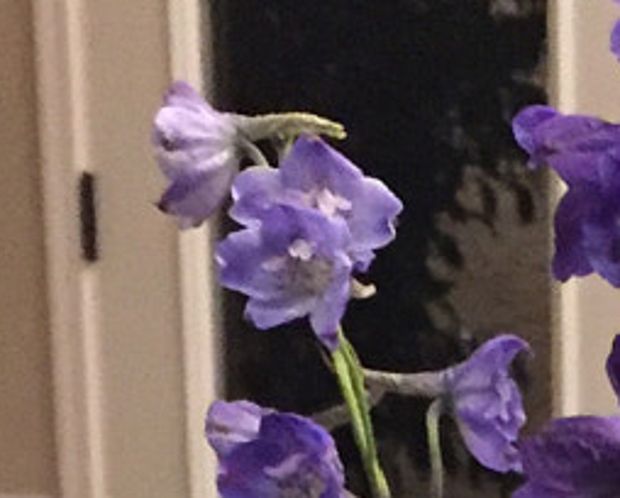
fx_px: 3271
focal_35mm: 178
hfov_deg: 10.7
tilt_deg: -16.0
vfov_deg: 7.9
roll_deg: +0.6
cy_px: 1291
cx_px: 688
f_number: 2.2
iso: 320
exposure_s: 1/15
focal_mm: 4.15
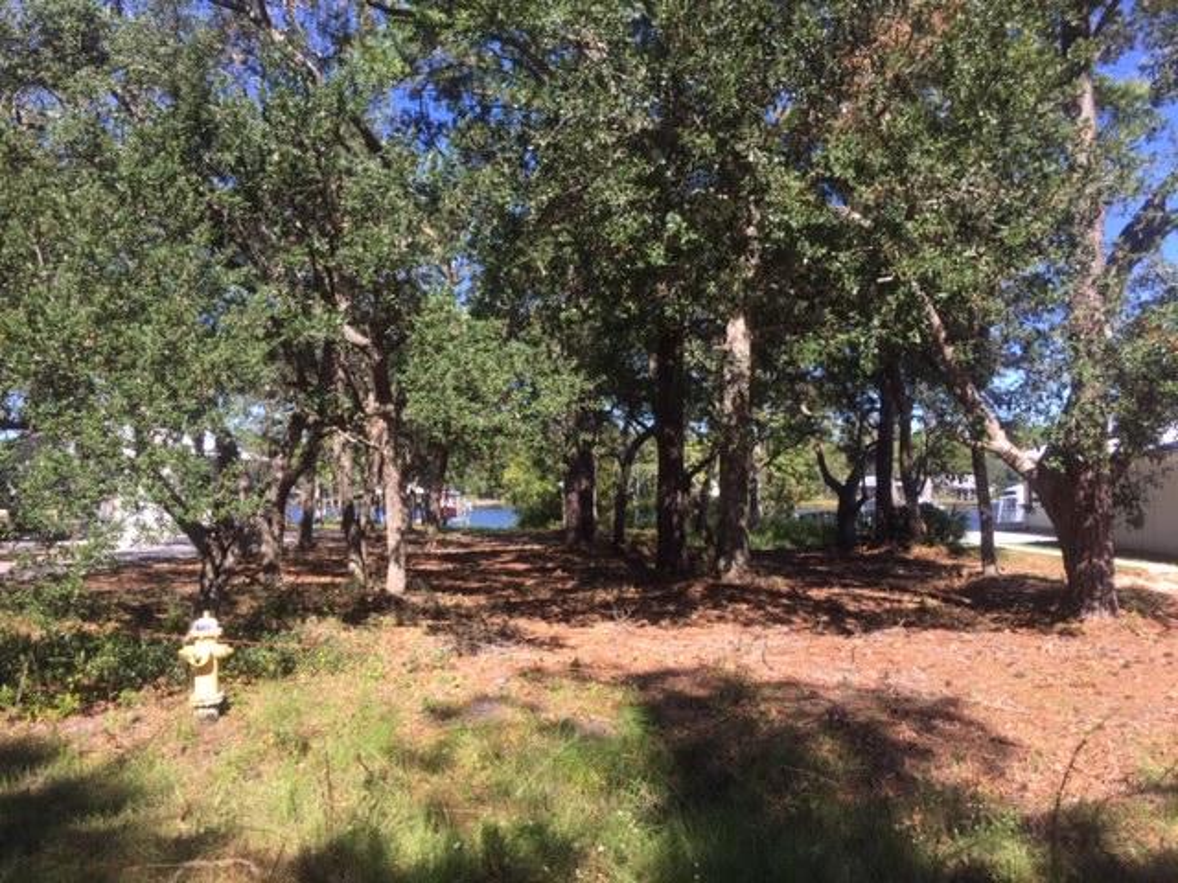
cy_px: 442
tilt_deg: +2.7
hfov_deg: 61.7
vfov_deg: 48.2
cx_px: 589
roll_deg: -1.0
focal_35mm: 29
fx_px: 987
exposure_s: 1/719
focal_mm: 4.15
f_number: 2.2
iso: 32
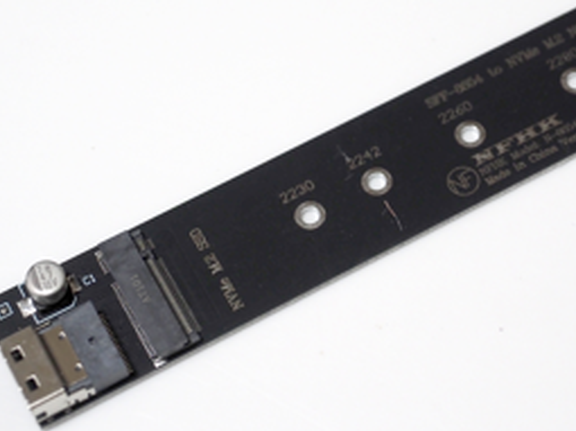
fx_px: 1879
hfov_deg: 17.4
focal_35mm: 113
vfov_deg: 13.1
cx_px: 366
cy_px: 158
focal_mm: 36
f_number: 4
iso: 640
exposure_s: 1/80
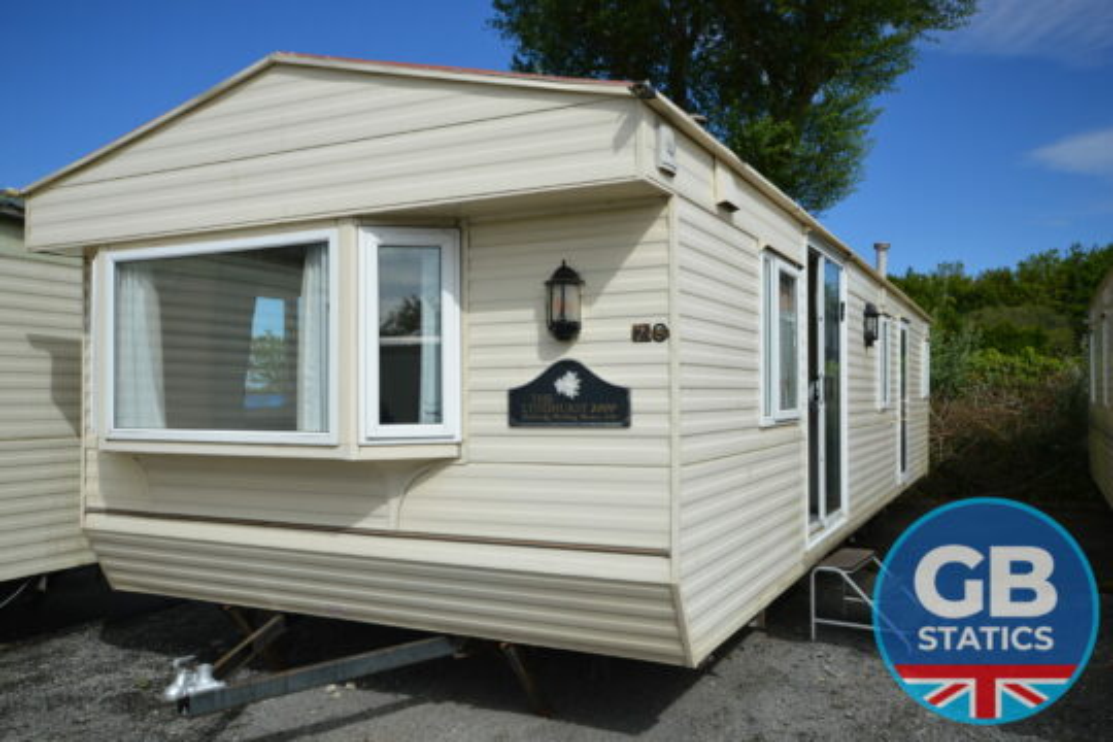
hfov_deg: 61.9
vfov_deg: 43.6
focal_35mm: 30
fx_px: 927
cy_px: 371
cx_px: 556
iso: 100
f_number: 9
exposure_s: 1/320
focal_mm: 20
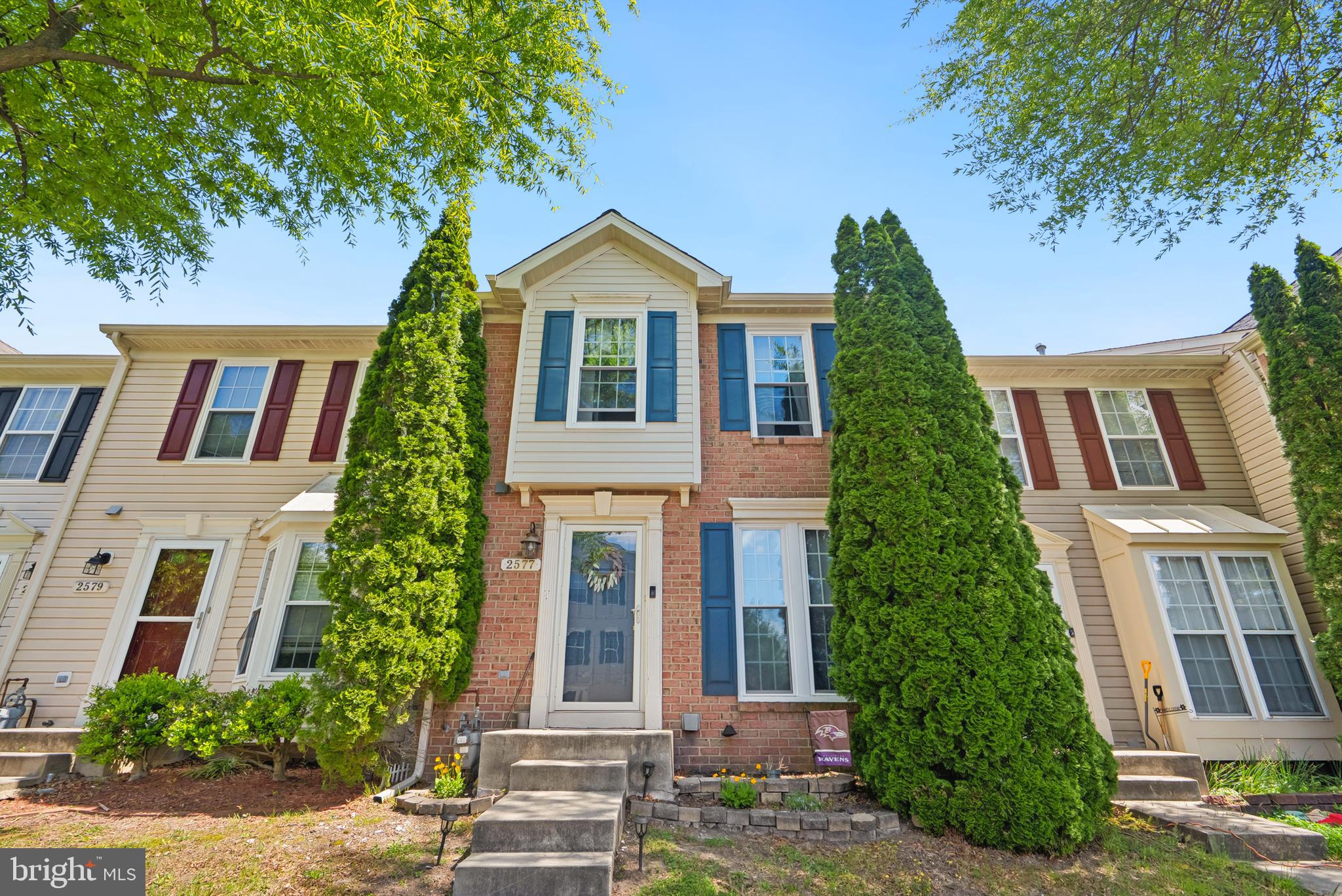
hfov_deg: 96.7
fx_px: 597
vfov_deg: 73.8
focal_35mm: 16
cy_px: 448
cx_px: 671
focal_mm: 16
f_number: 8
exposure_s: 1/250
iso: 160
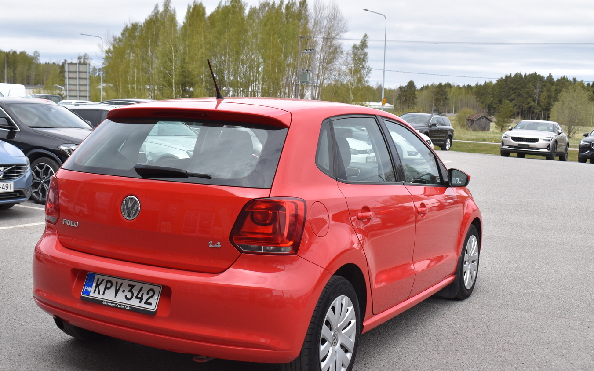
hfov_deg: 45.2
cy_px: 199
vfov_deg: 29.2
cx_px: 255
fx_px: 712
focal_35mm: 44
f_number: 8
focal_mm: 24
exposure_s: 1/350
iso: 200
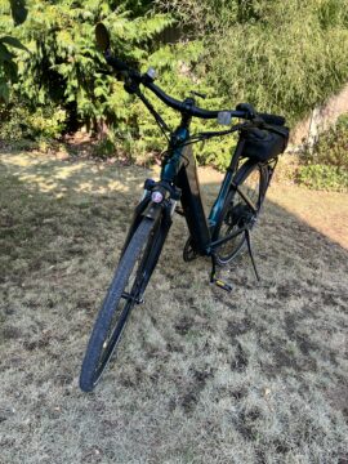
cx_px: 174
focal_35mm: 26
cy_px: 232
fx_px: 349
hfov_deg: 53.1
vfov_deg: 67.3
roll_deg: -0.3
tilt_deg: -23.5
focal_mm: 5.7
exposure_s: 1/478
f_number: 1.5
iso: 50
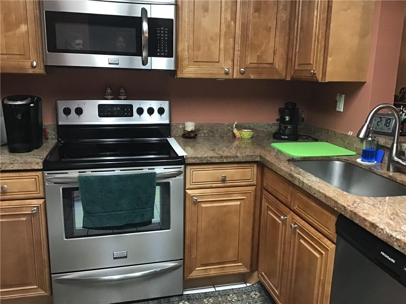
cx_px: 203
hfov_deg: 58.4
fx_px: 364
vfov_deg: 45.4
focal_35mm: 31
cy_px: 152
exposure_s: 1/15
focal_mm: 3.3
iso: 200
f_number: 2.4
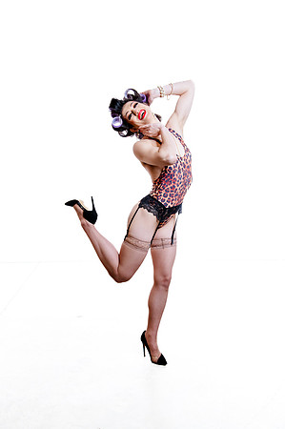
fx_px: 547
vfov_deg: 42.8
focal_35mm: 46
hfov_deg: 29.2
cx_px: 142
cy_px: 214
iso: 2000
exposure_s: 1/160
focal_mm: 46
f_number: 6.3
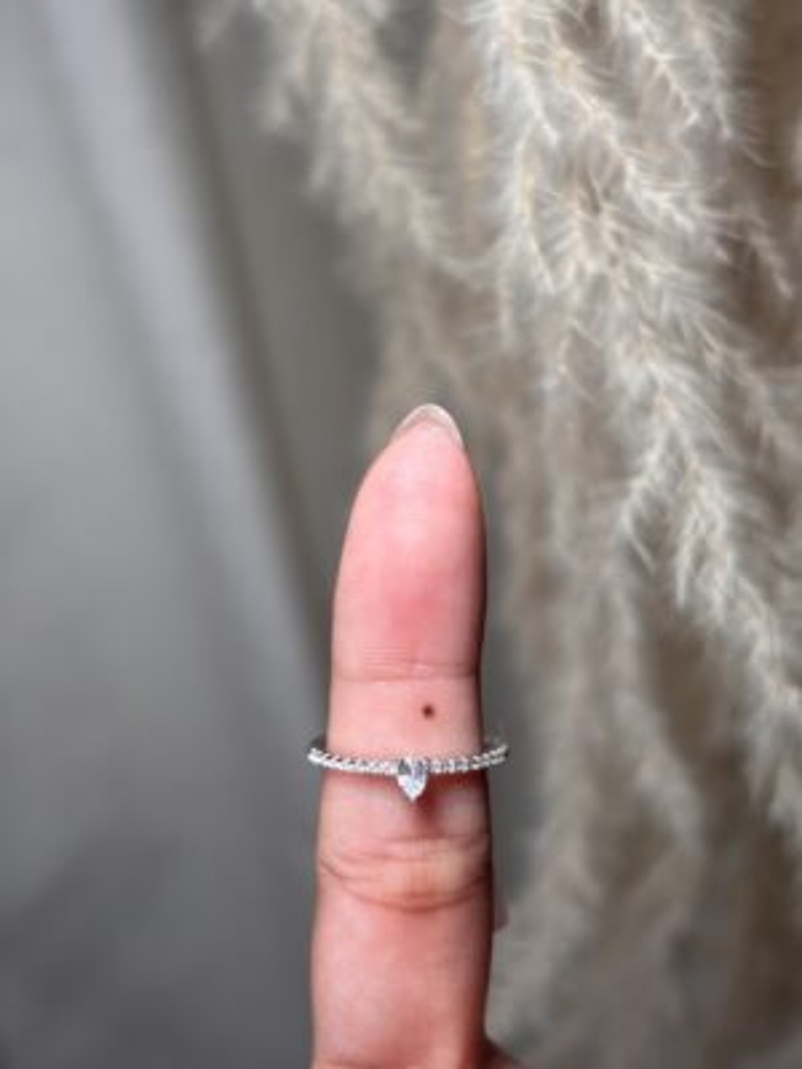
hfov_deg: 28.0
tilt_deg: -30.5
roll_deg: +10.8
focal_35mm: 52
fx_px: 1606
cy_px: 534
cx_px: 401
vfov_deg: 36.8
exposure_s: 1/121
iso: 40
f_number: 1.6
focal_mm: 5.96
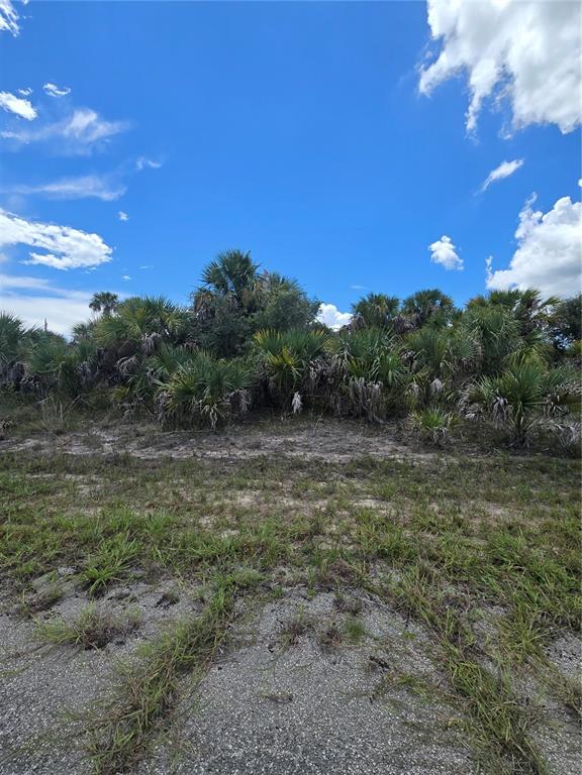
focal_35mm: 13
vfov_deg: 106.2
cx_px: 291
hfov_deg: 89.9
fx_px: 291
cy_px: 388
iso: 50
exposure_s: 1/2321
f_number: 2.2
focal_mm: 2.2
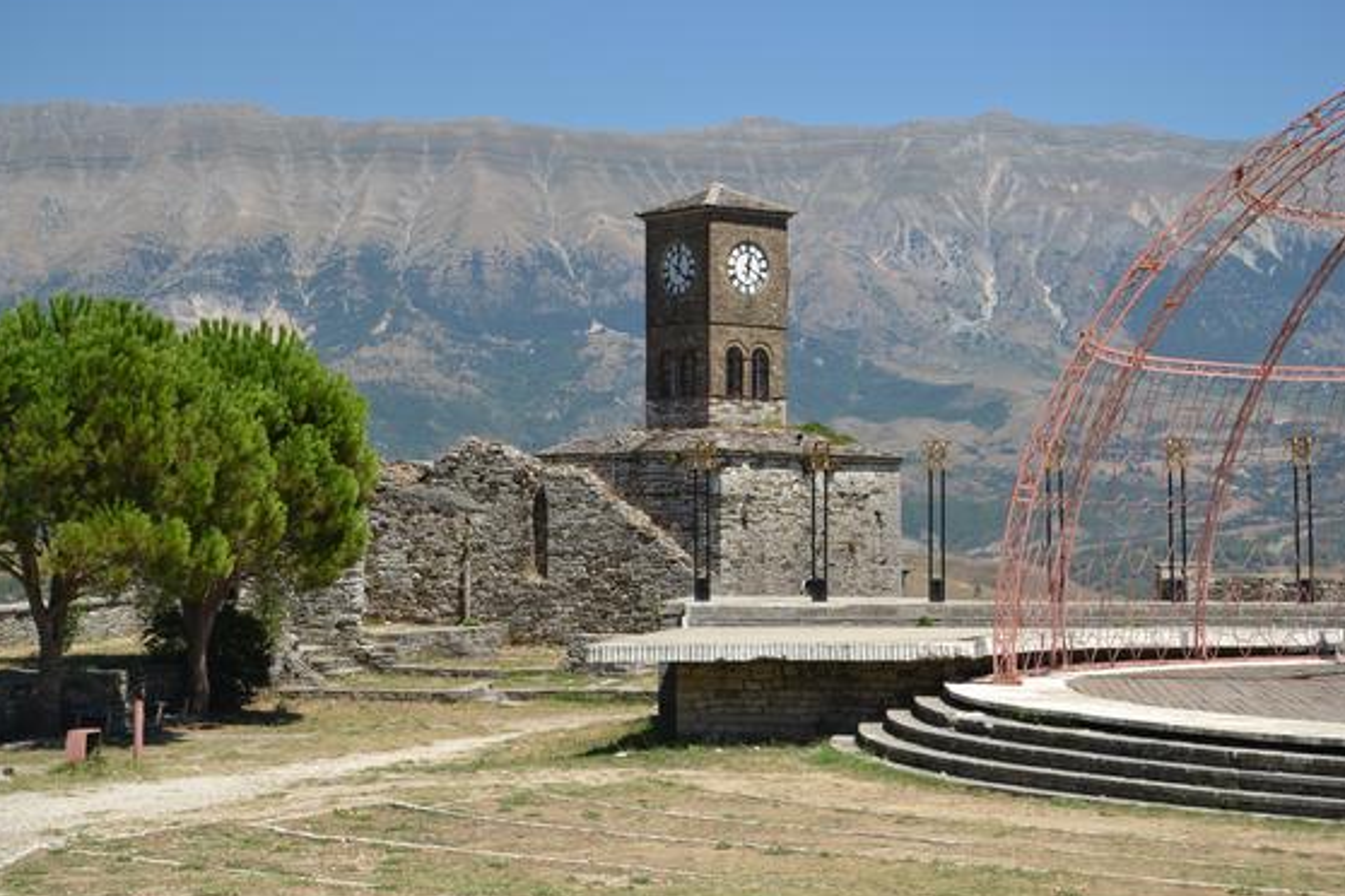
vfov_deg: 18.8
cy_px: 443
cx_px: 694
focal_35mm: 73
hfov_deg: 27.9
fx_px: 2710
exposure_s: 1/160
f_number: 6.3
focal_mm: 45
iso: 100
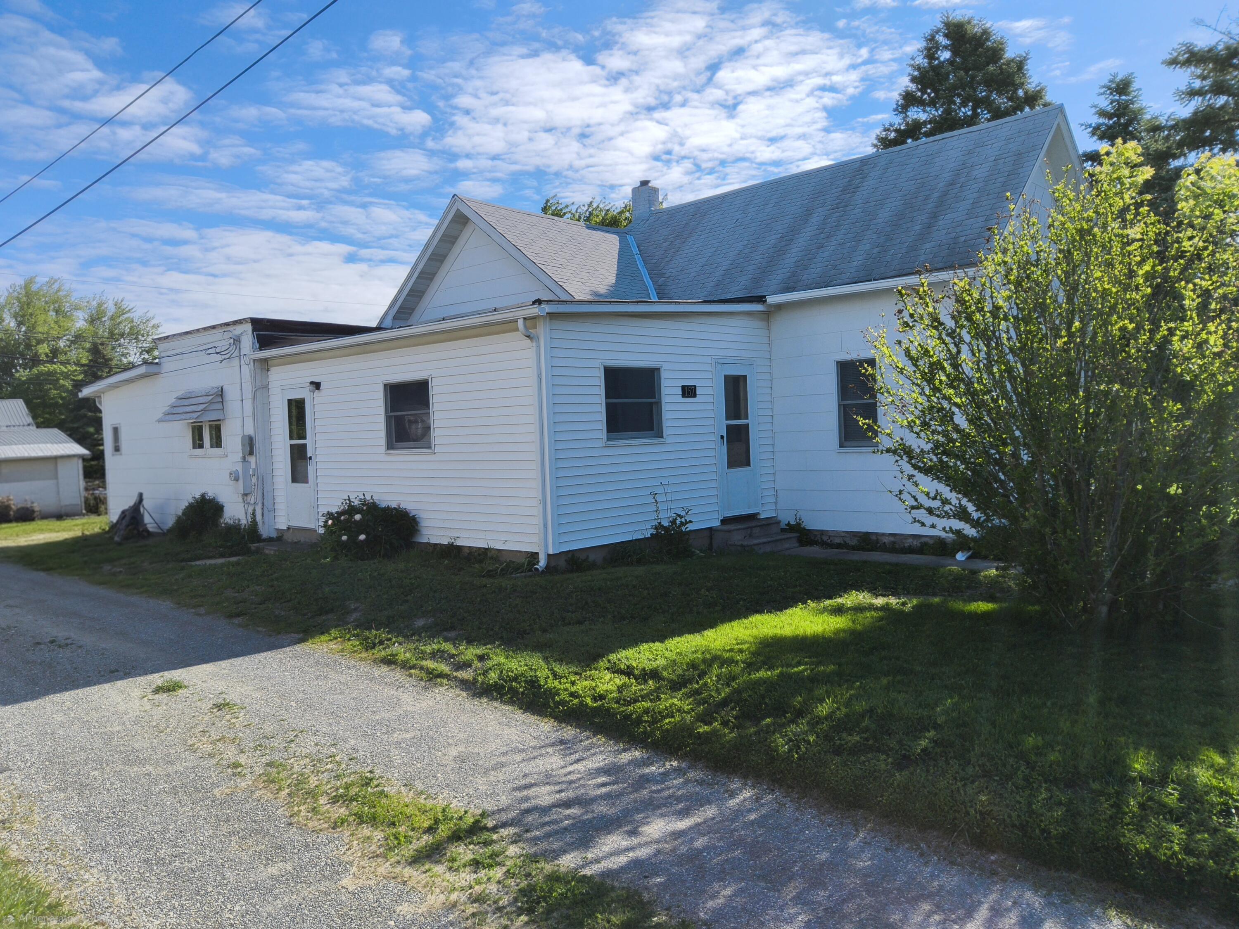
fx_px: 895
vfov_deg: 54.9
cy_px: 464
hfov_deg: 69.4
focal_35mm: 25
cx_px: 620
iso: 32
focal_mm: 3.08
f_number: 2
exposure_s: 1/1429
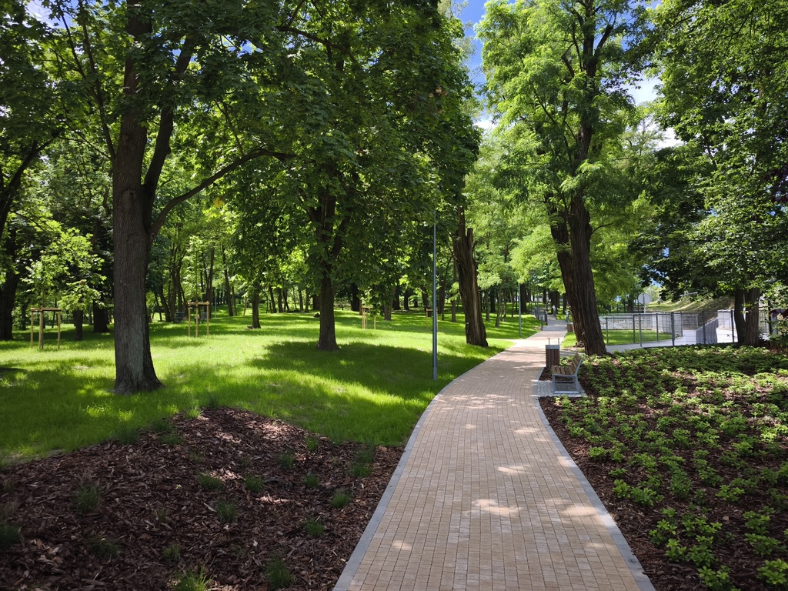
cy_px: 296
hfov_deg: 73.9
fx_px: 524
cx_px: 394
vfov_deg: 58.9
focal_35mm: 23
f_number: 1.6
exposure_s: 1/761
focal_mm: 6.57
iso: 50
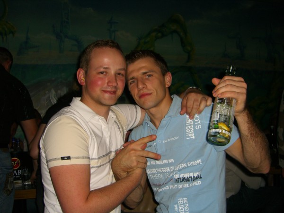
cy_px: 106
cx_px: 142
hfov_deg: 49.0
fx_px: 312
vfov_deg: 37.7
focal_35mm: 38
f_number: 2.8
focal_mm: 7.9
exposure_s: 1/60
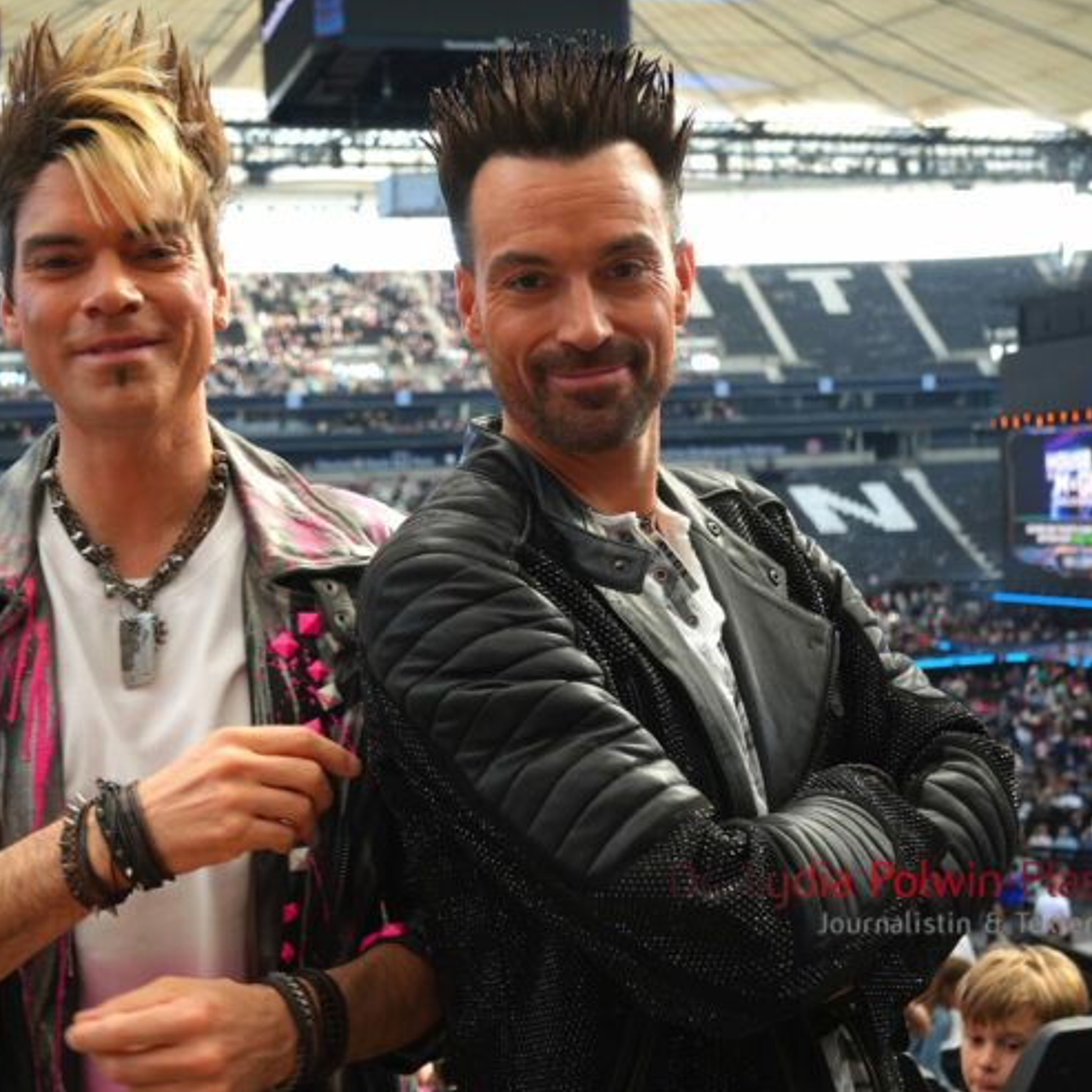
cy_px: 543
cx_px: 421
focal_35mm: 46
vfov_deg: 37.0
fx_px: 1630
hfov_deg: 36.9
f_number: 4
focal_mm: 23
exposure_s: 1/160
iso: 320
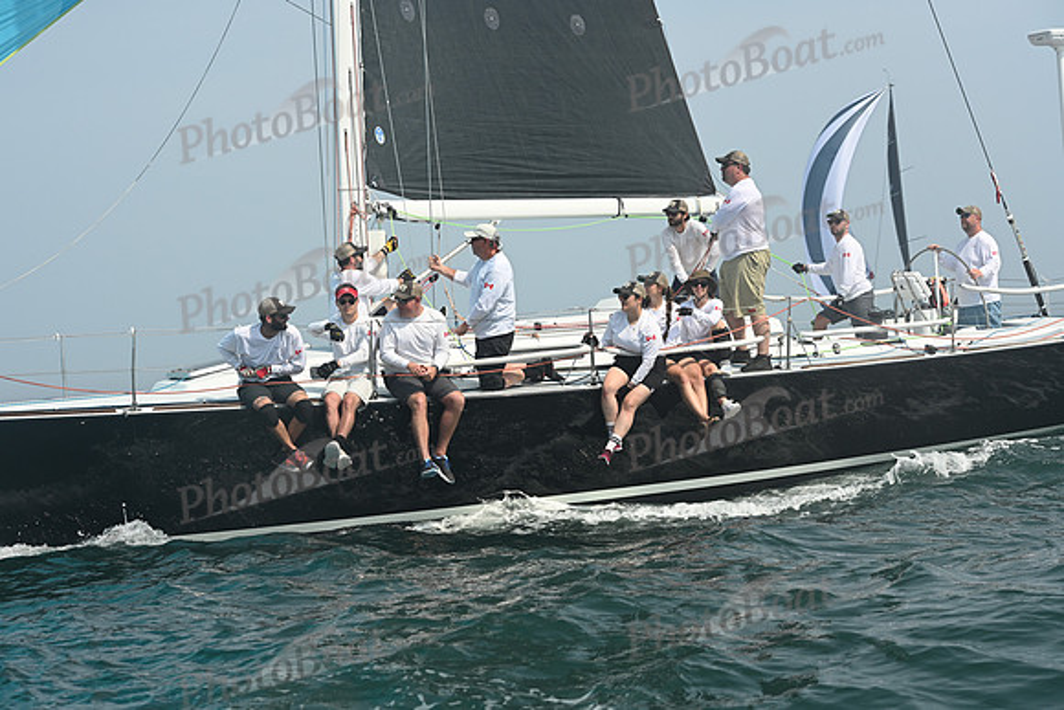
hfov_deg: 28.8
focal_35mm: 70
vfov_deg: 19.5
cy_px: 355
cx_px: 532
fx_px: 2069
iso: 320
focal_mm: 70
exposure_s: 1/1250
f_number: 7.1
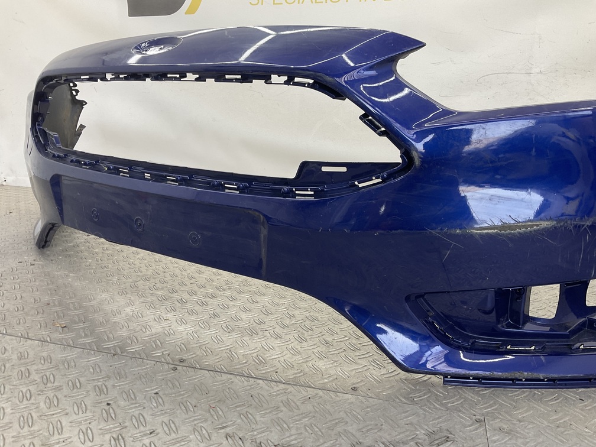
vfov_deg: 48.2
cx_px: 298
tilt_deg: -14.8
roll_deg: -2.6
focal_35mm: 29
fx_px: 499
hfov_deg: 61.7
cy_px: 224
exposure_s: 1/120
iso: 40
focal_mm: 3
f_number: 1.8
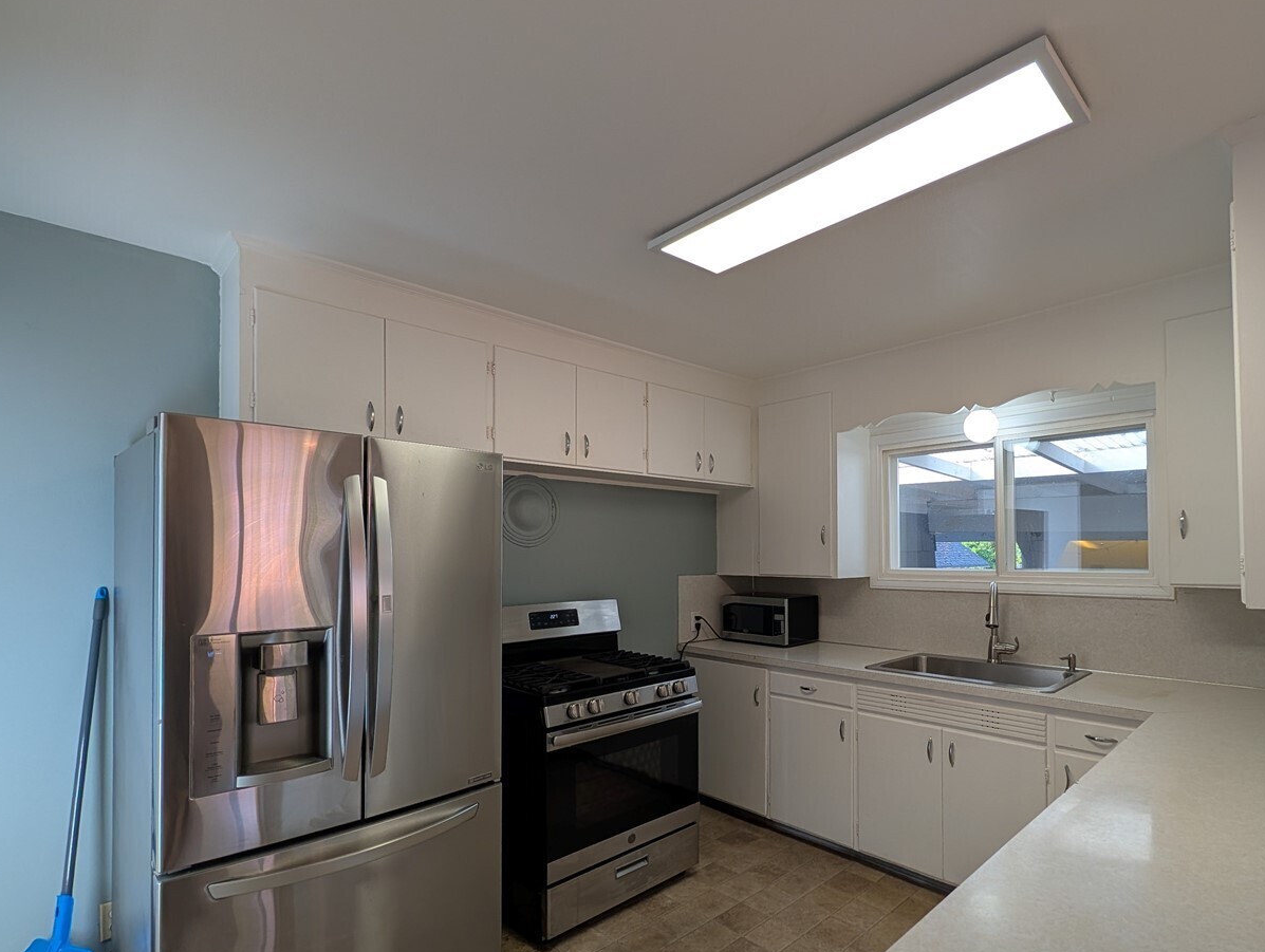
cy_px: 543
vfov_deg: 77.8
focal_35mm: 16
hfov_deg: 93.2
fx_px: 585
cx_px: 761
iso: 58
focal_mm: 2.02
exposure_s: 1/170
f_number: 1.7
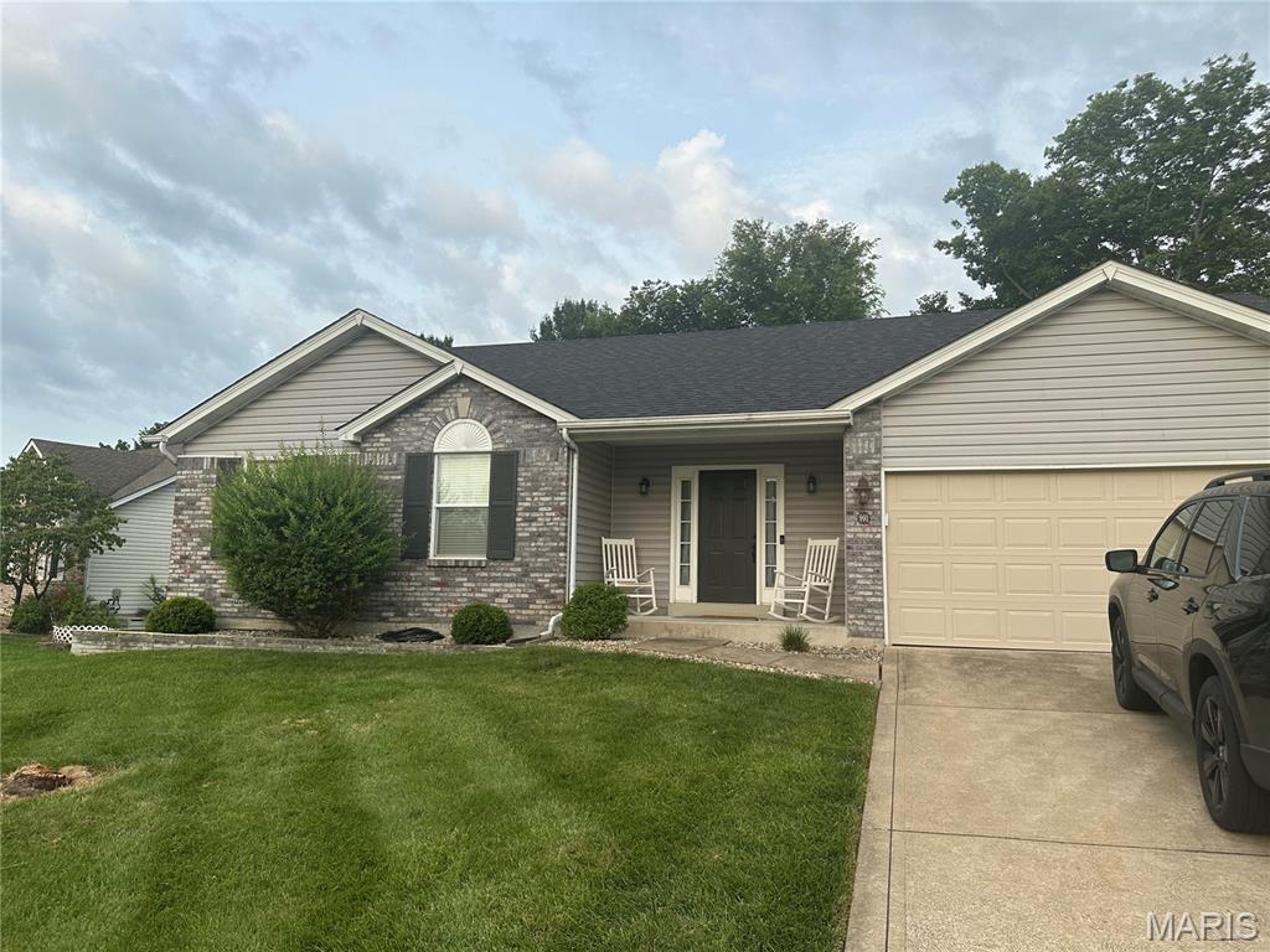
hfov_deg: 71.6
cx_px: 635
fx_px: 881
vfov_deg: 56.8
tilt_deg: +7.8
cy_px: 476
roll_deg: -1.1
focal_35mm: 24
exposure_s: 1/1721
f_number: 1.78
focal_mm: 6.86
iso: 80
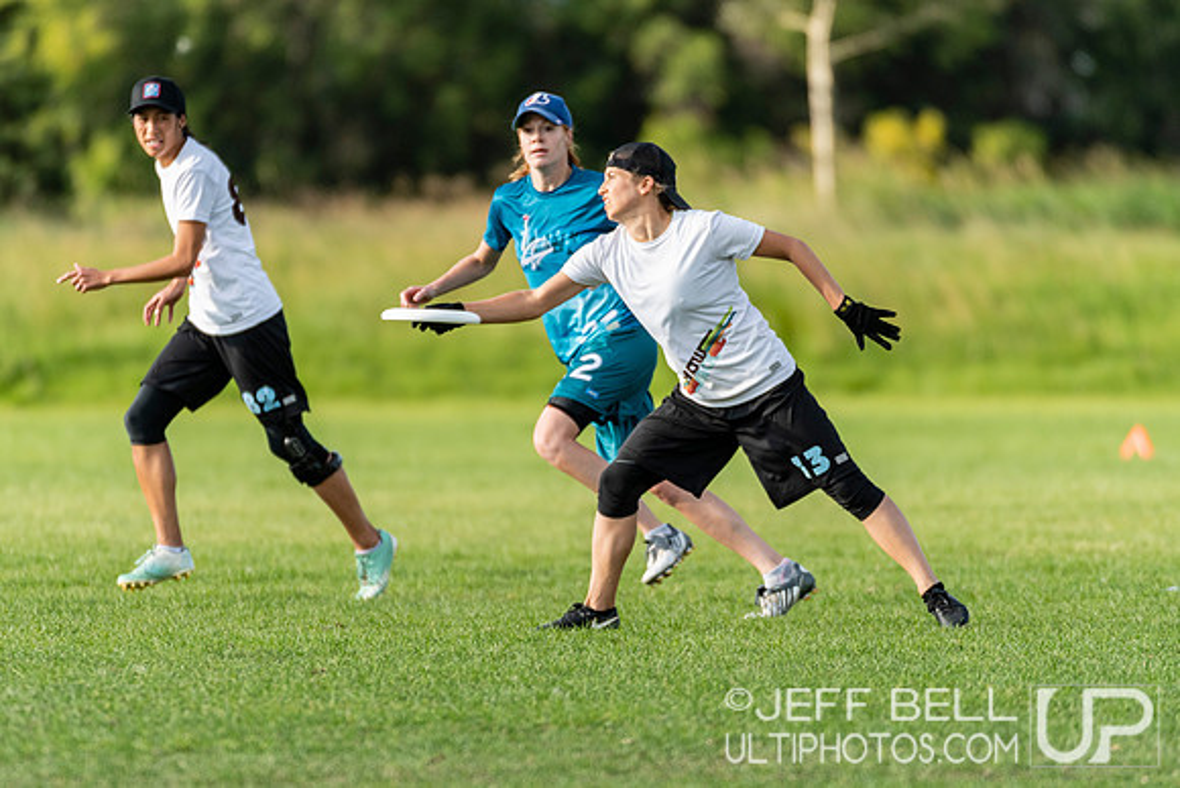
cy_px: 394
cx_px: 590
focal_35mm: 600
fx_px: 19670
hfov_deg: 3.4
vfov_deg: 2.3
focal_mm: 400
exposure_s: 1/1600
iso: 400
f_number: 4
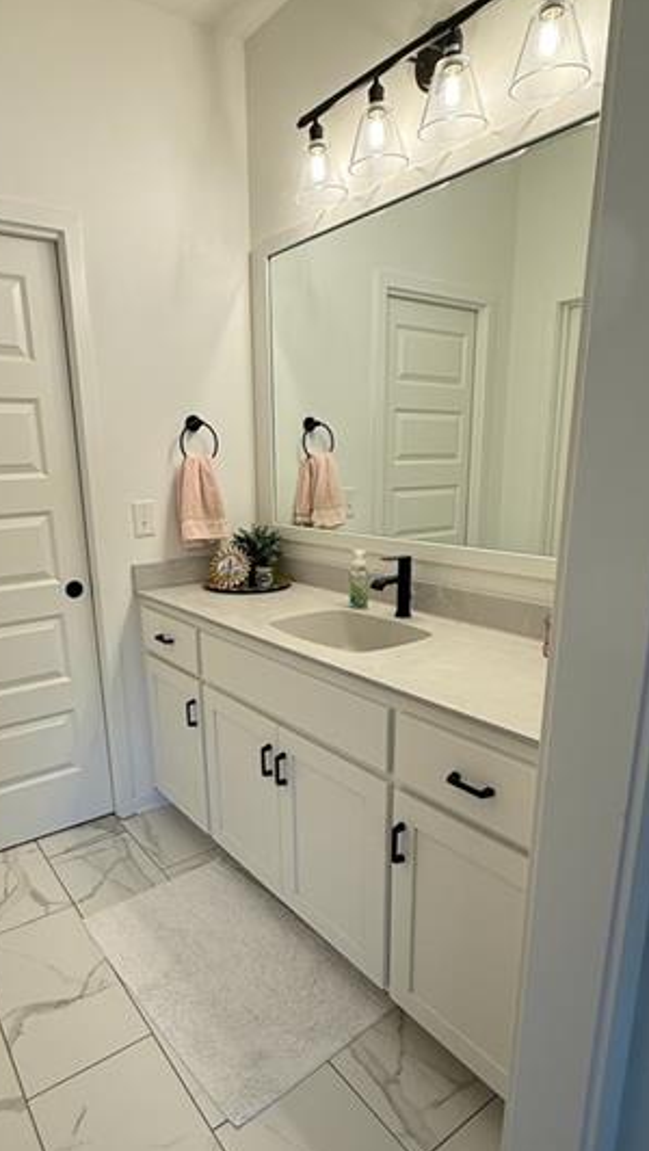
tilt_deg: -14.6
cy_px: 643
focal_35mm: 22
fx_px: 672
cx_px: 279
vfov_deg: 80.8
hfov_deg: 51.4
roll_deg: +1.0
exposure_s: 1/120
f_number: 2.2
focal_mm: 2.22
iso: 80
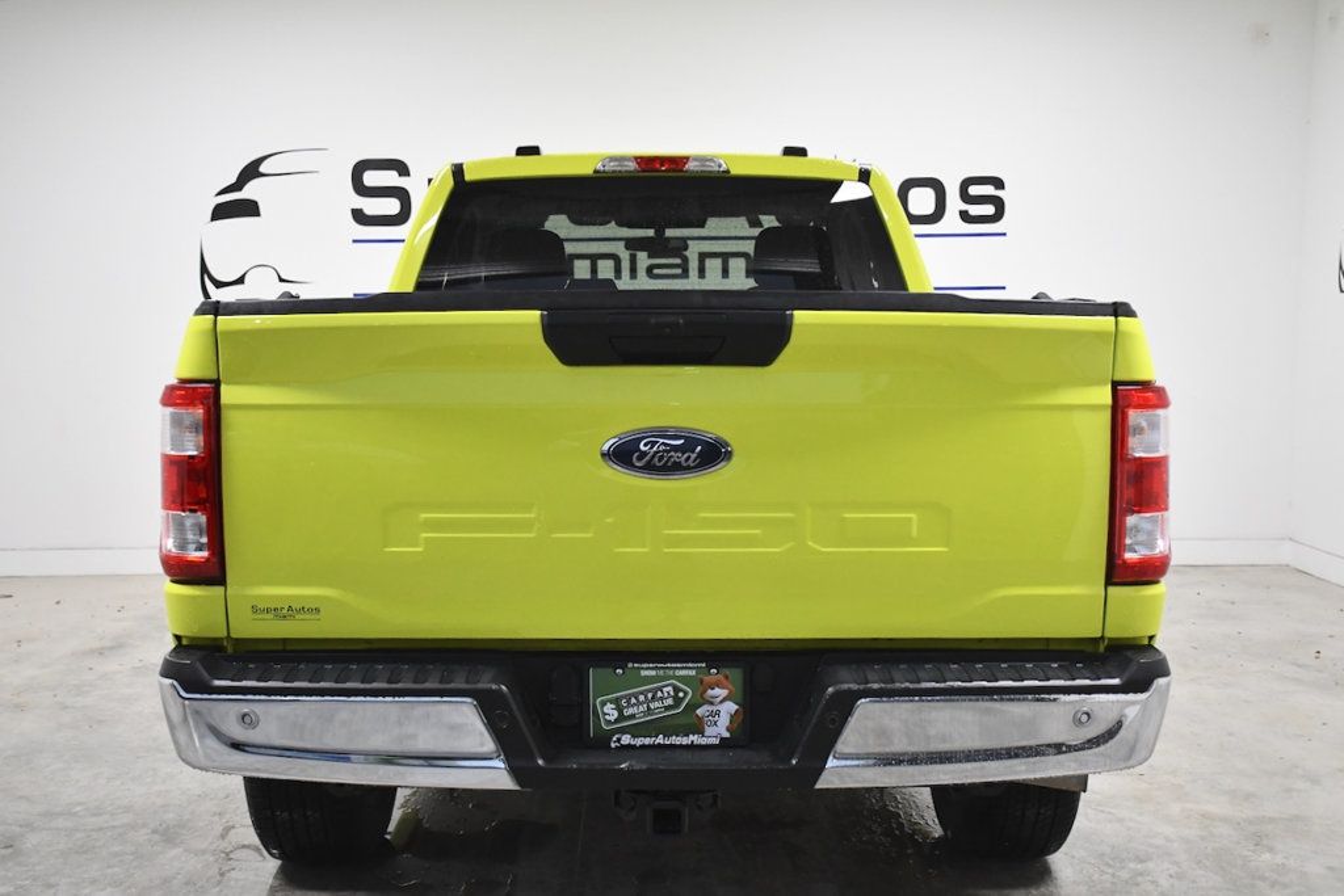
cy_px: 448
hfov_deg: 49.5
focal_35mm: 39
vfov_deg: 34.2
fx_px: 1456
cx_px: 672
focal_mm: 26
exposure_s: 1/640
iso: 2500
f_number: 4.5
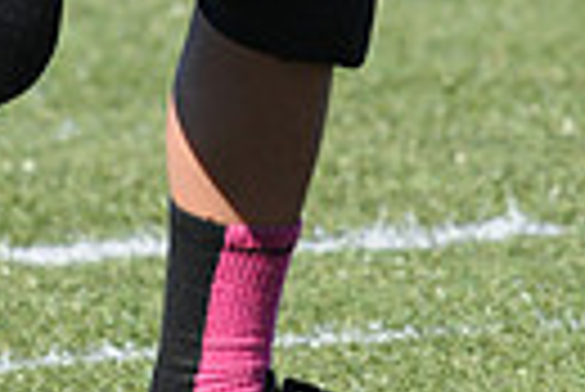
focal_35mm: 2003
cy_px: -464
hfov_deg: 1.0
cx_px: 119
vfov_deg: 0.7
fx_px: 32585
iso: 200
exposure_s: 1/500
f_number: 6.3
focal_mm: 300
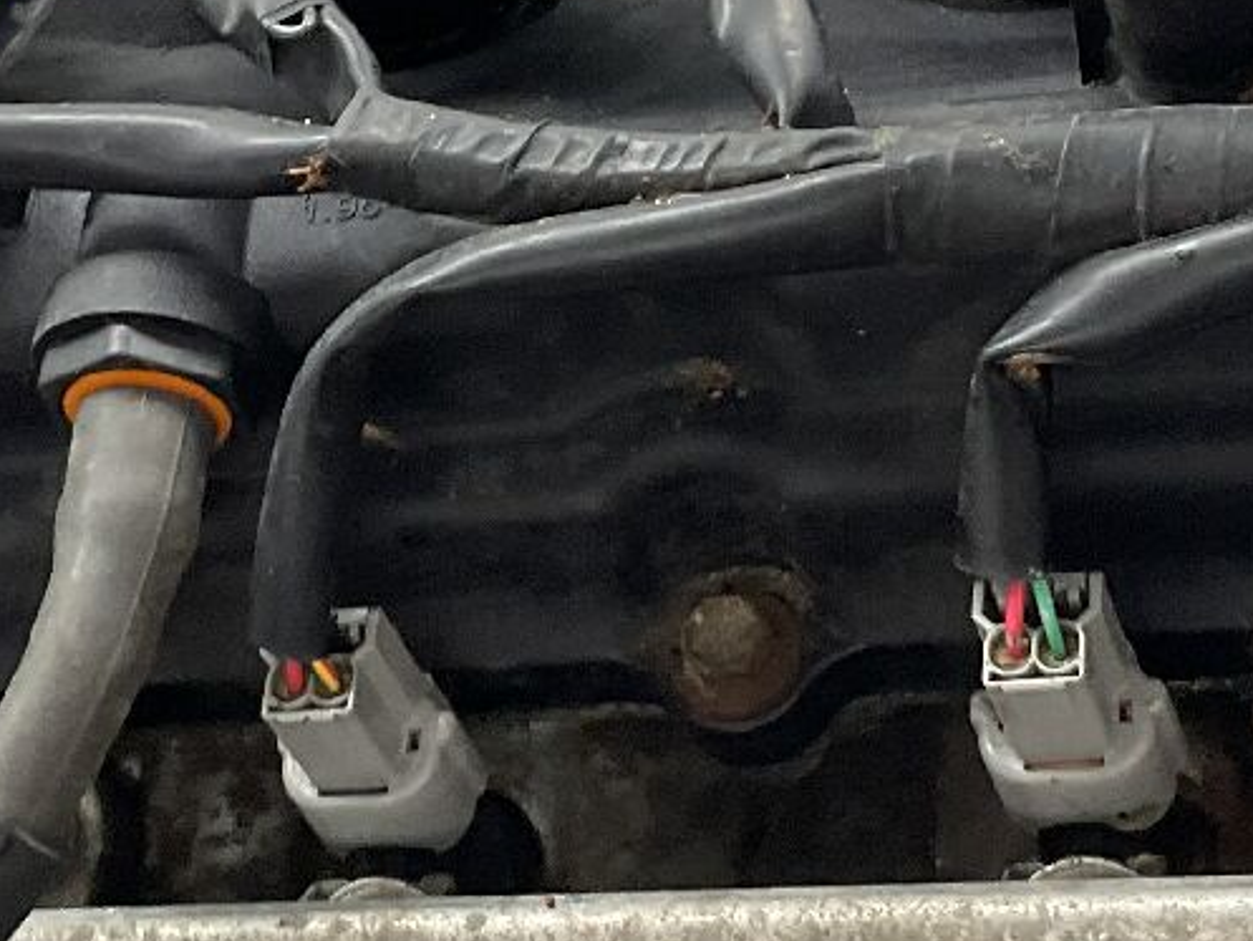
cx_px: 579
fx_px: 4055
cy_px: 248
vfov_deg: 13.2
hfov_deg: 17.6
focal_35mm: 112
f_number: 1.8
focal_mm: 3
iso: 40
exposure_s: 1/50
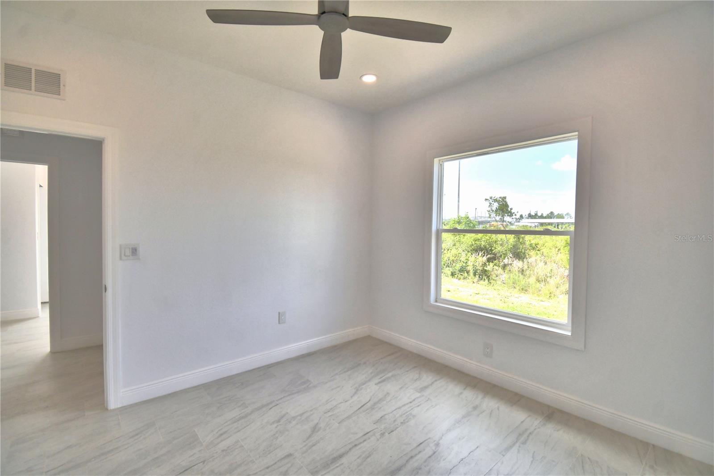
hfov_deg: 100.4
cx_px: 357
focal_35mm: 15
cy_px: 238
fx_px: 297
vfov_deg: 77.3
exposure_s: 1/500
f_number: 4.5
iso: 200
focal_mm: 10
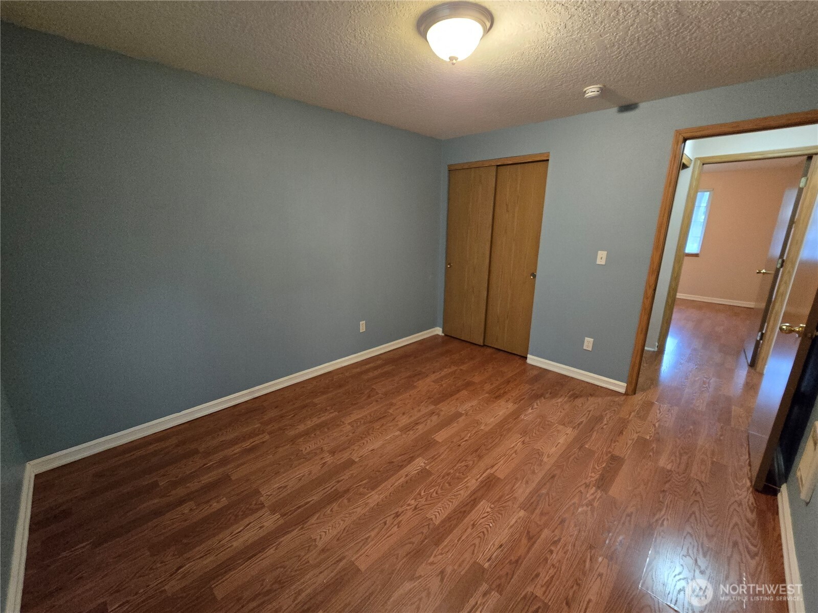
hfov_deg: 106.2
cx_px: 409
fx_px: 307
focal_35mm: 13
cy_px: 306
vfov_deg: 89.9
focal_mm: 2.2
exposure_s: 1/60
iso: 1250
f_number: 2.2
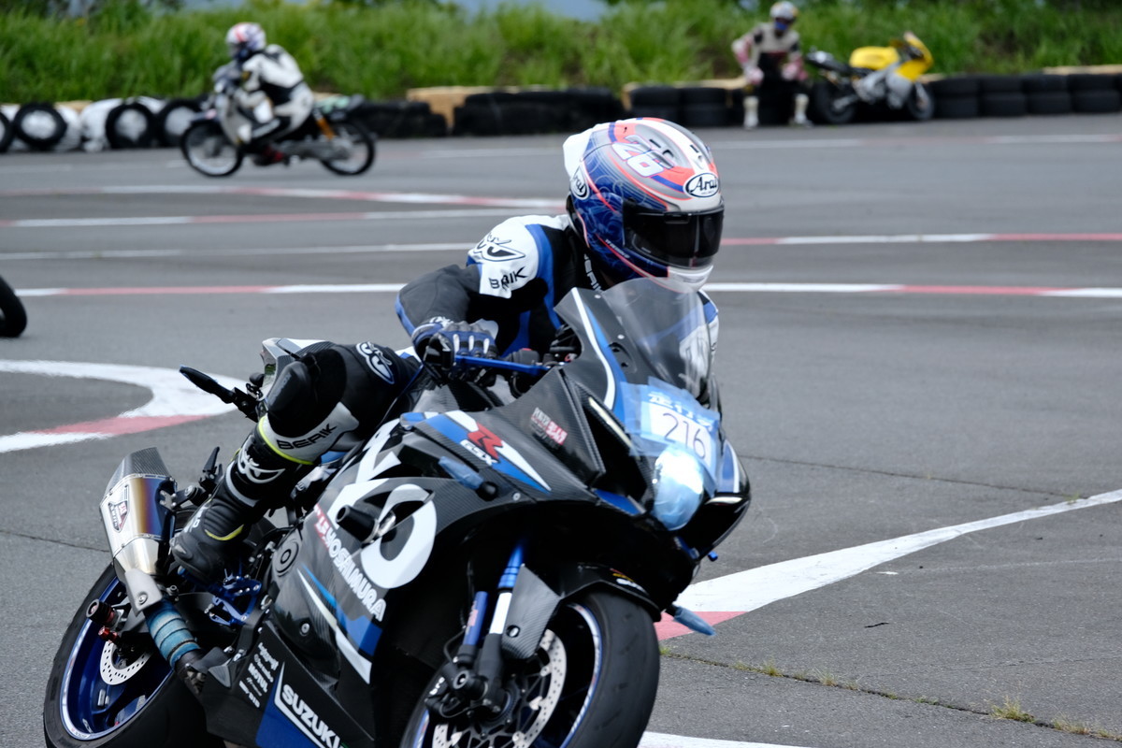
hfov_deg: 9.5
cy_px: 374
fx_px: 6731
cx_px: 561
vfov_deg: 6.4
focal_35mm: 216
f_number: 6
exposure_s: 1/850
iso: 640
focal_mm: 143.9
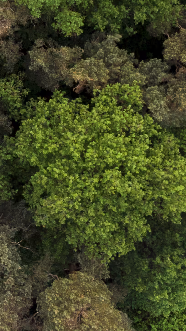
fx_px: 640
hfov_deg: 16.2
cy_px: 58
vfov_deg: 28.3
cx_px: 5
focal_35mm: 73
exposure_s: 1/80
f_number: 2.8
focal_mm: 4.5
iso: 100
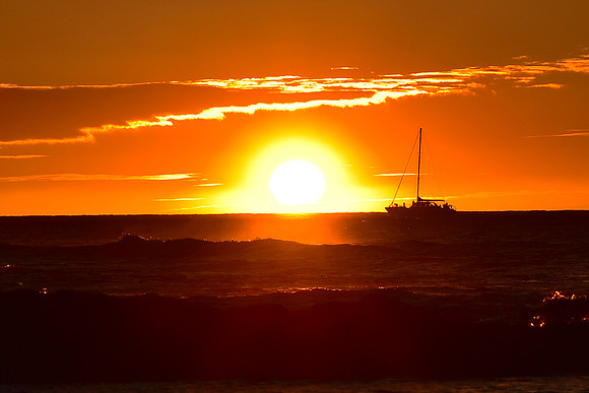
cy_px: 196
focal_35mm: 105
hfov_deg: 19.5
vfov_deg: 13.0
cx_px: 294
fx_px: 1718
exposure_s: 1/500
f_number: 8
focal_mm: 105
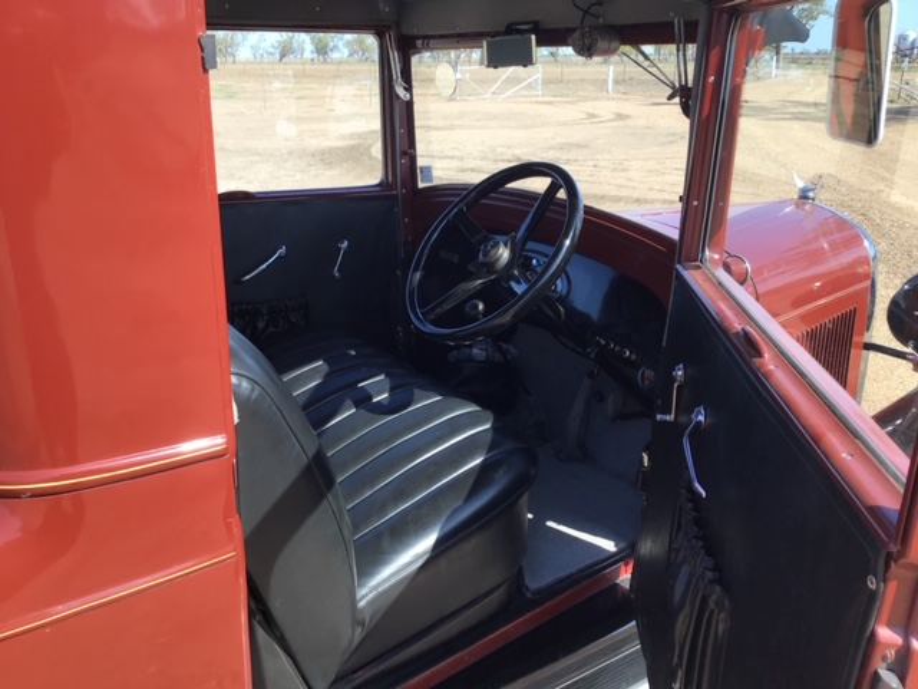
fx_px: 822
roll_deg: +0.1
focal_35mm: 31
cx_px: 459
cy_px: 344
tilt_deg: -21.0
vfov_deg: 45.4
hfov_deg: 58.4
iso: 25
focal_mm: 3.3
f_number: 2.4
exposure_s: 1/397
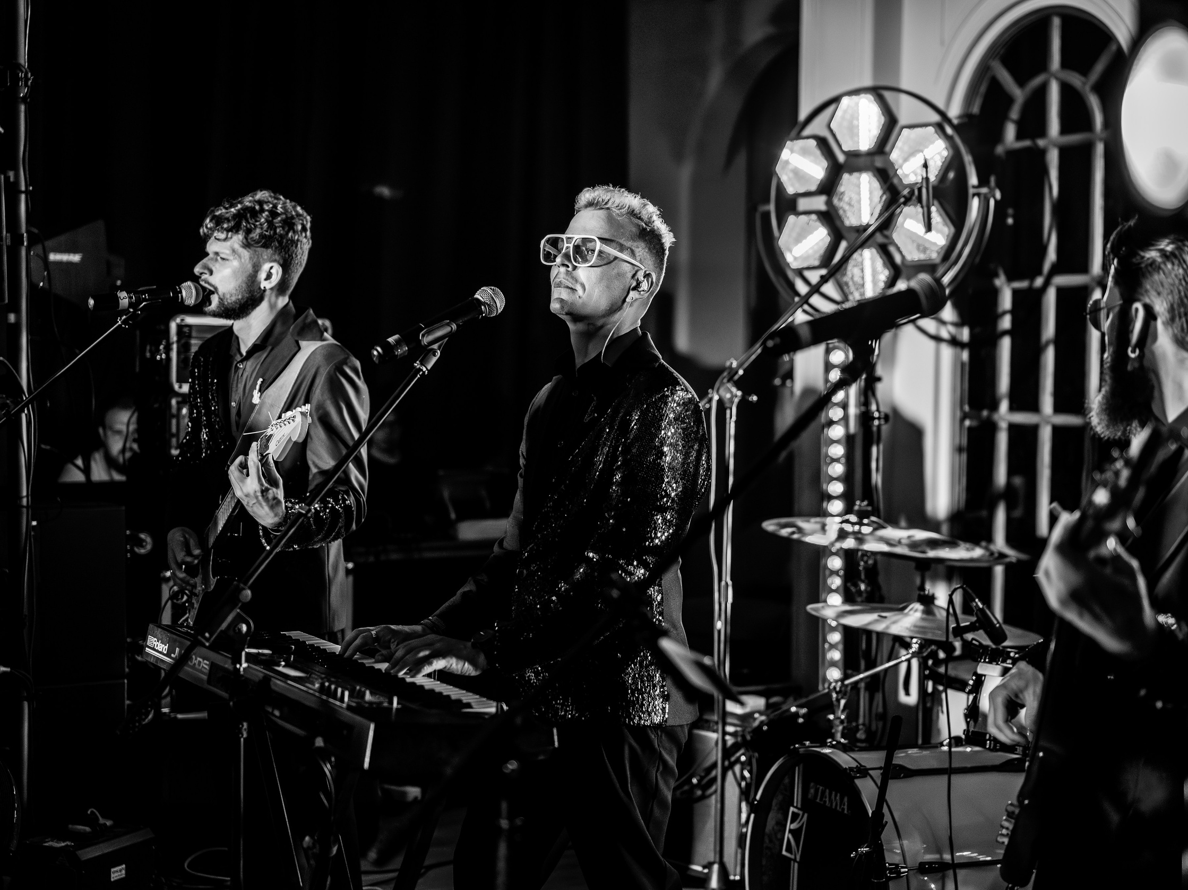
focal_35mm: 55
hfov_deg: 34.9
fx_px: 1887
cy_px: 447
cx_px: 621
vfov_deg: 26.6
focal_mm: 50
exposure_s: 1/250
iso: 4000
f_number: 2
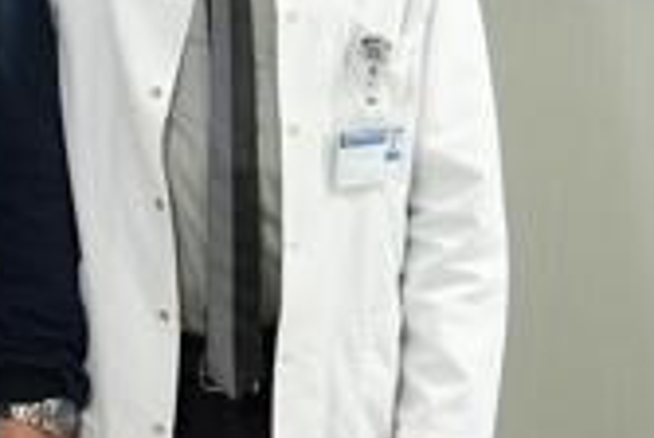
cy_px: 102
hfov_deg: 15.0
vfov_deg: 10.6
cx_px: -255
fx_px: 2348
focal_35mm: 129
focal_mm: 40
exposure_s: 1/50
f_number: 2.8
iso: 250
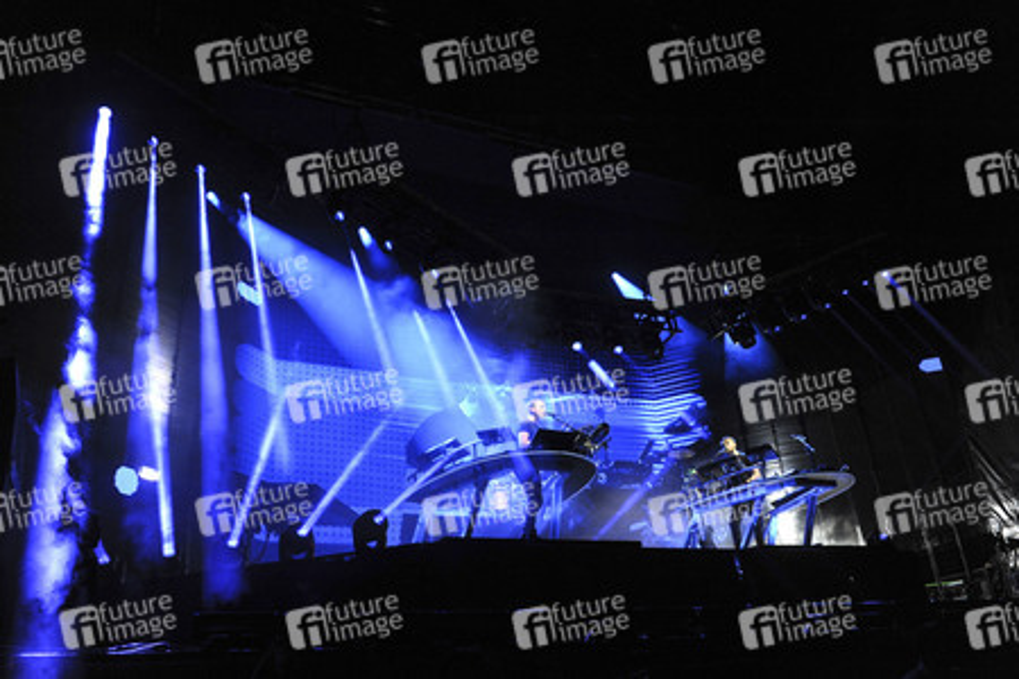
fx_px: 792
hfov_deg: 65.5
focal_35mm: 28
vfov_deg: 46.4
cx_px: 510
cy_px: 340
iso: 1600
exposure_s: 1/320
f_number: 2.8
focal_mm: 28
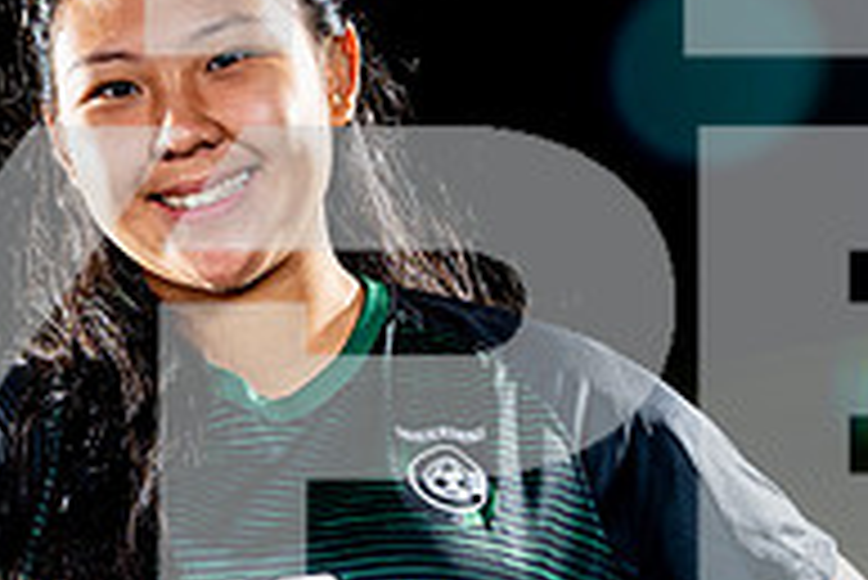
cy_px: 366
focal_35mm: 120
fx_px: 2895
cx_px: 72
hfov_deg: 16.8
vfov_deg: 11.4
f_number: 5.6
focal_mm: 40
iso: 100
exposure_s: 1/125
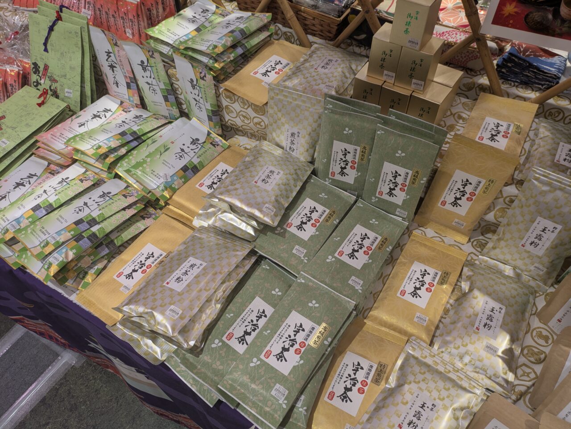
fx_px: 413
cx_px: 286
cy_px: 214
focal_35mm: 25
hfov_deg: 69.4
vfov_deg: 54.9
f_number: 1.89
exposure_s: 1/100
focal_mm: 5.43
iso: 55
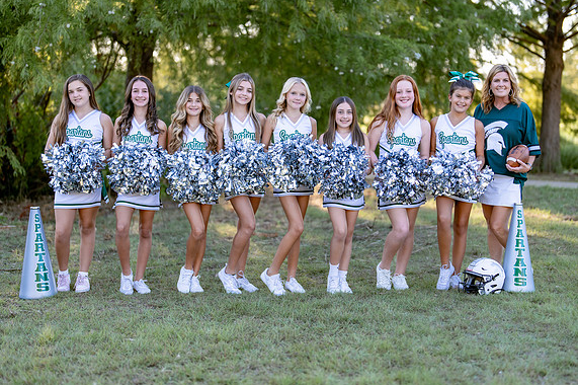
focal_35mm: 61
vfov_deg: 22.2
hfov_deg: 32.9
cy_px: 173
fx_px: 979
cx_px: 306
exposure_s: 1/1000
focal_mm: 50
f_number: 1.2
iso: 100
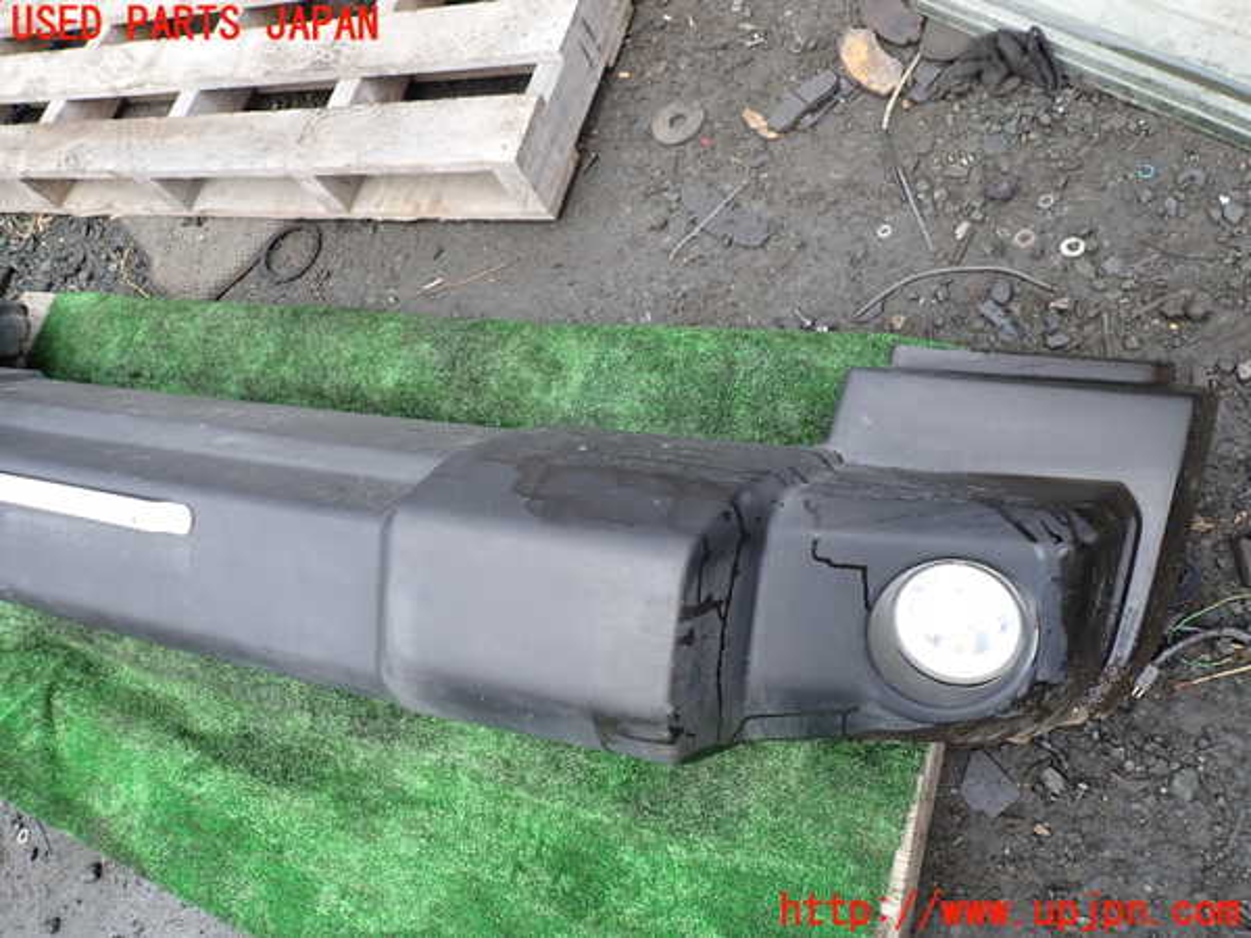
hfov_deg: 69.4
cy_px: 469
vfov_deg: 54.9
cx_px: 626
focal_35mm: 25
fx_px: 903
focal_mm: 4.5
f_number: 2.8
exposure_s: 1/320
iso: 100
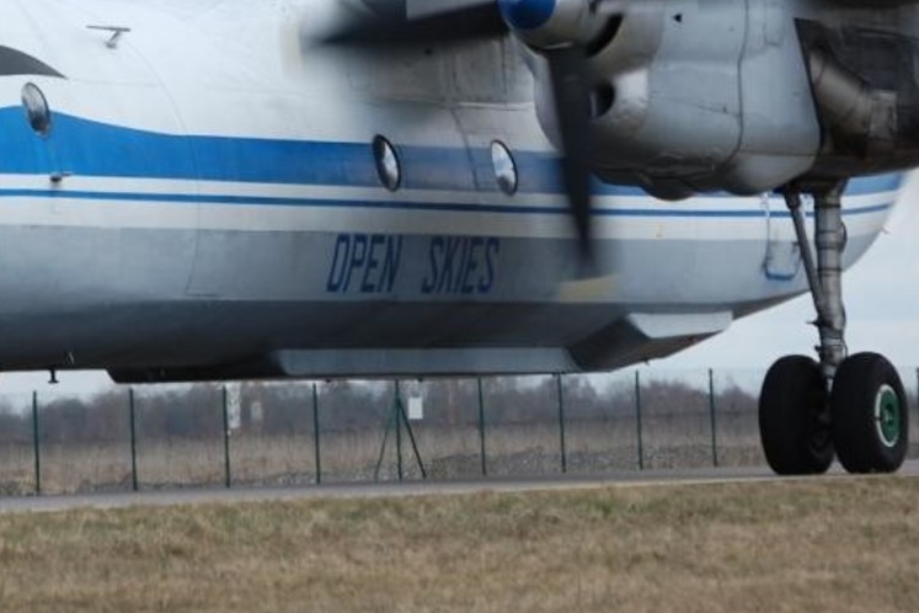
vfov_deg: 4.7
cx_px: 117
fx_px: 7377
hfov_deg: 7.1
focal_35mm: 289
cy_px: 27
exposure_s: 1/640
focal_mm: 100
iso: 200
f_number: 6.3
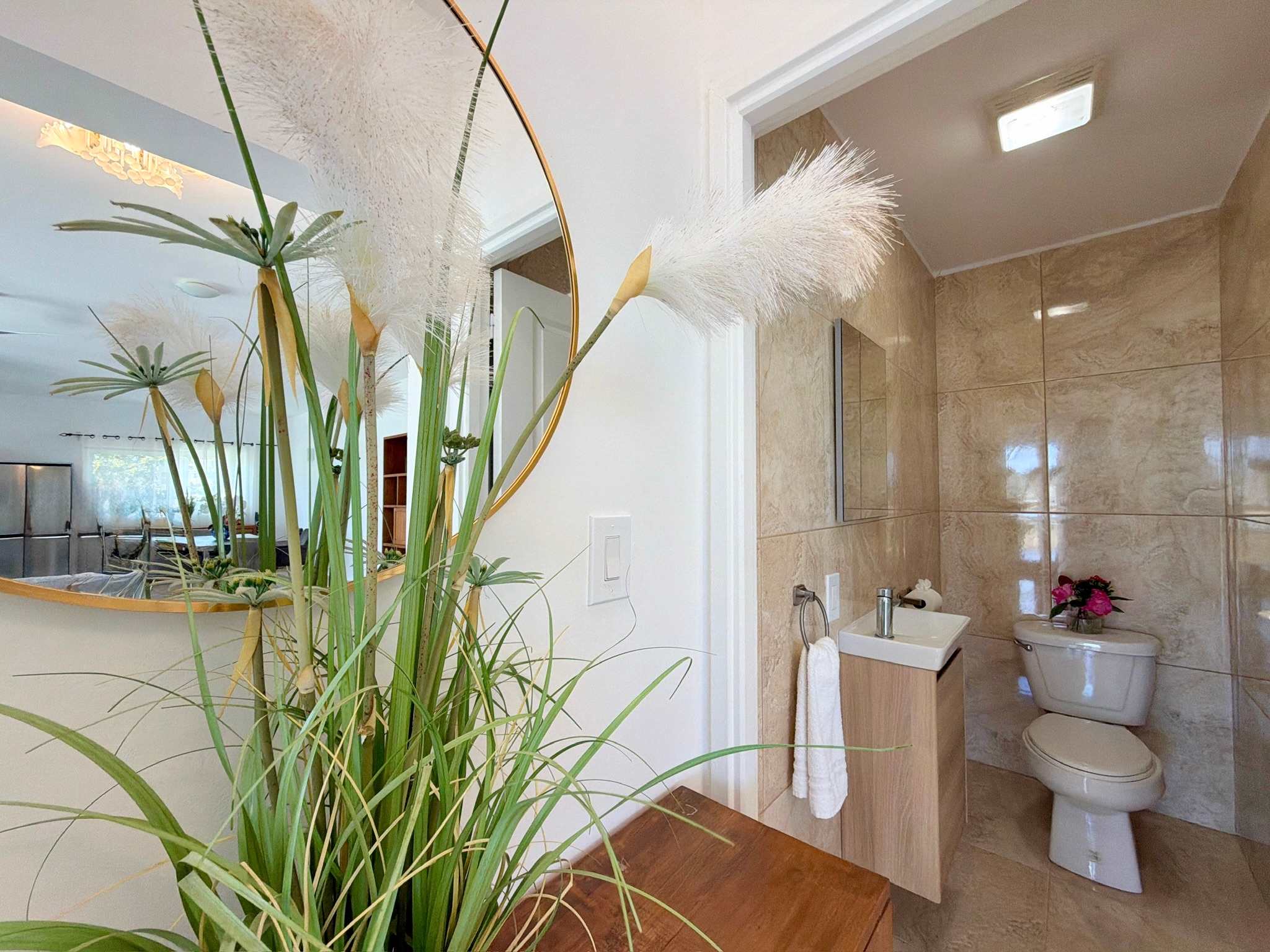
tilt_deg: +0.2
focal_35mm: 14
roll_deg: +0.6
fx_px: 514
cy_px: 476
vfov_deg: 85.7
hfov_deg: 102.1
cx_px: 635
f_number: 2.2
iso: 125
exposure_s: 1/120
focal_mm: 2.22
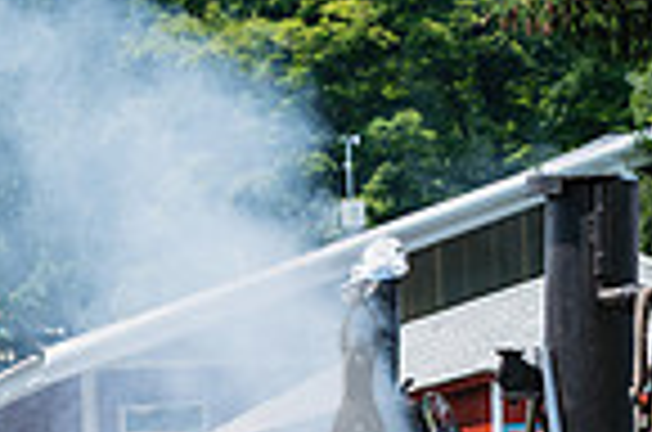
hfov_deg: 14.0
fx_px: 2530
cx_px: -225
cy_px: 580
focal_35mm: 140
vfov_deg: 9.6
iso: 100
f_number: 4.5
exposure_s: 1/500
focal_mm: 35
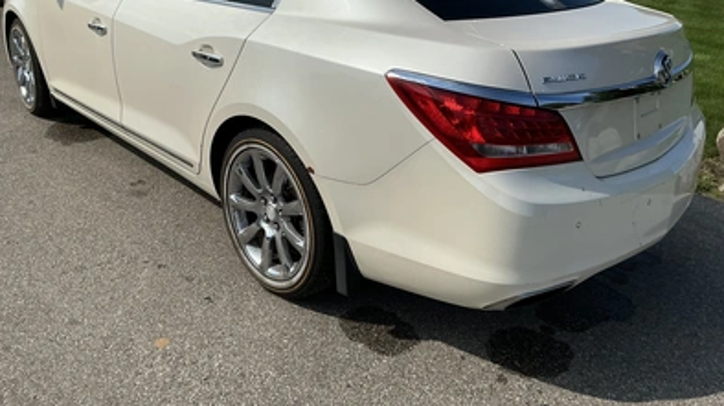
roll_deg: -1.9
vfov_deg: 37.4
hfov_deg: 62.7
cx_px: 360
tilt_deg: -20.2
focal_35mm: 31
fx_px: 595
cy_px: 143
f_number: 1.8
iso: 25
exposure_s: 1/4785
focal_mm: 3
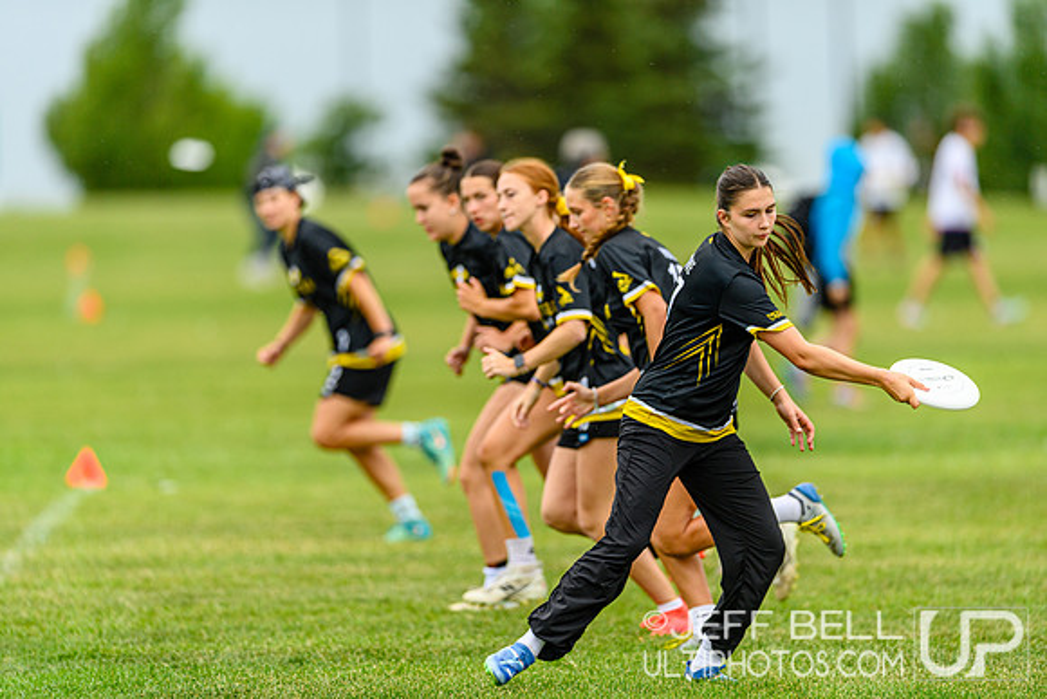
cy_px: 350
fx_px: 11636
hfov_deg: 5.2
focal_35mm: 400
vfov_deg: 3.4
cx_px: 524
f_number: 3.2
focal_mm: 400
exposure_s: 1/1250
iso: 320
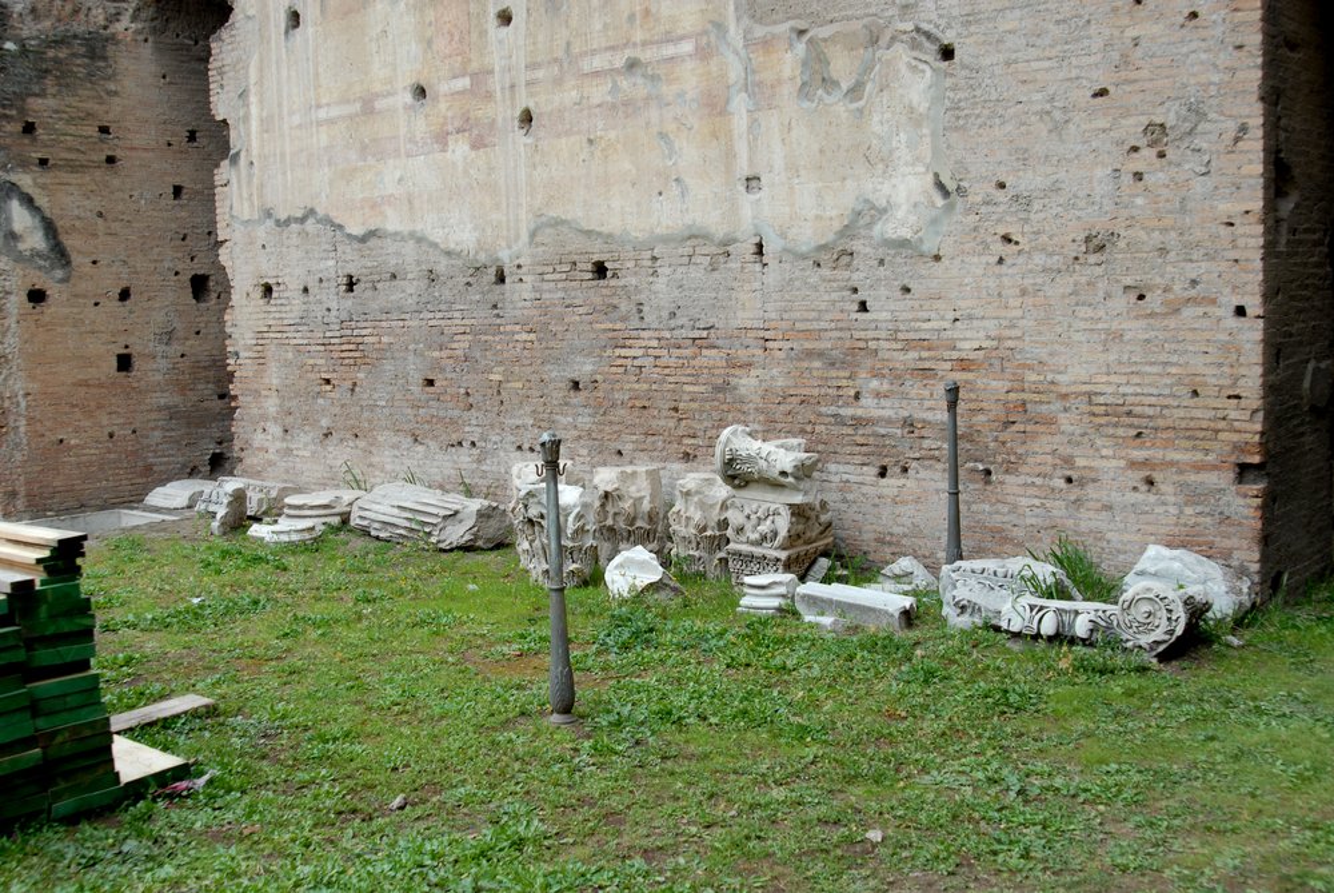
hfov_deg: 53.1
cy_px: 446
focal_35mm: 36
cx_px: 667
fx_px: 1335
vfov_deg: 37.0
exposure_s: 1/125
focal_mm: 24
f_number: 5.6
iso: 200
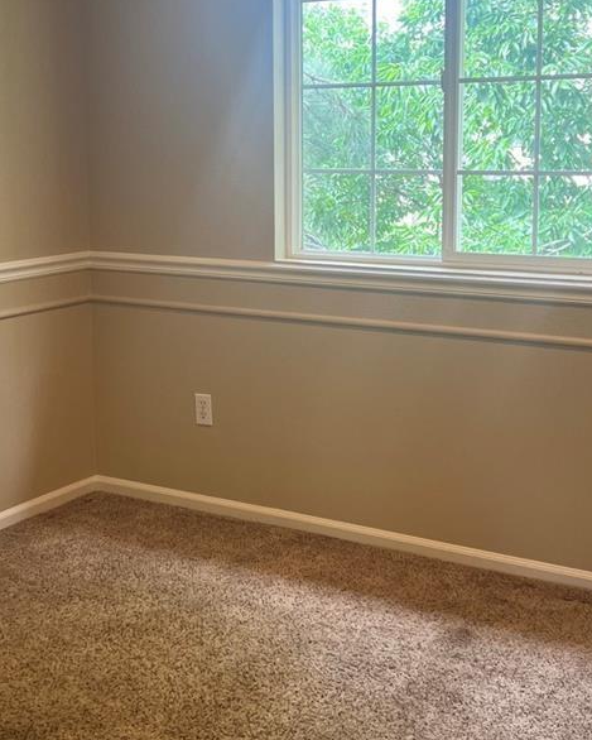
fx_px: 1139
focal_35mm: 52
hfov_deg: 29.1
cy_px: 285
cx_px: 284
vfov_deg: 35.8
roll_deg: +0.5
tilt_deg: -7.8
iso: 64
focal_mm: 5.7
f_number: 1.5
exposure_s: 1/60
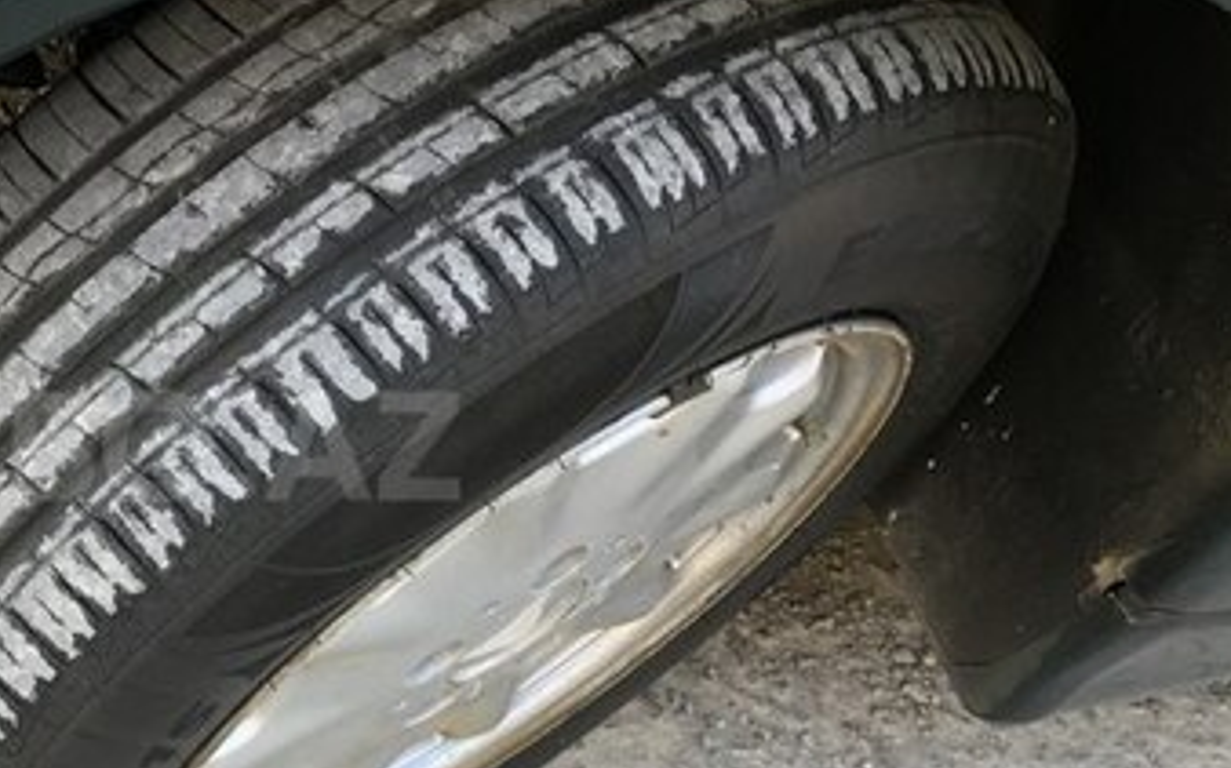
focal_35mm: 58
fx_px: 1945
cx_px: 87
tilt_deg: -45.0
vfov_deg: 22.3
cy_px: 446
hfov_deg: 33.0
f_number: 1.8
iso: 25
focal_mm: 3.99
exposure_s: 1/100
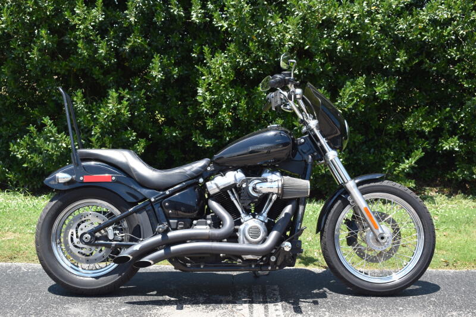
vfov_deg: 28.1
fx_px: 634
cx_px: 238
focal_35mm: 48
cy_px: 158
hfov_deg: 41.1
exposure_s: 1/250
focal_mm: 32
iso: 180
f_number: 8
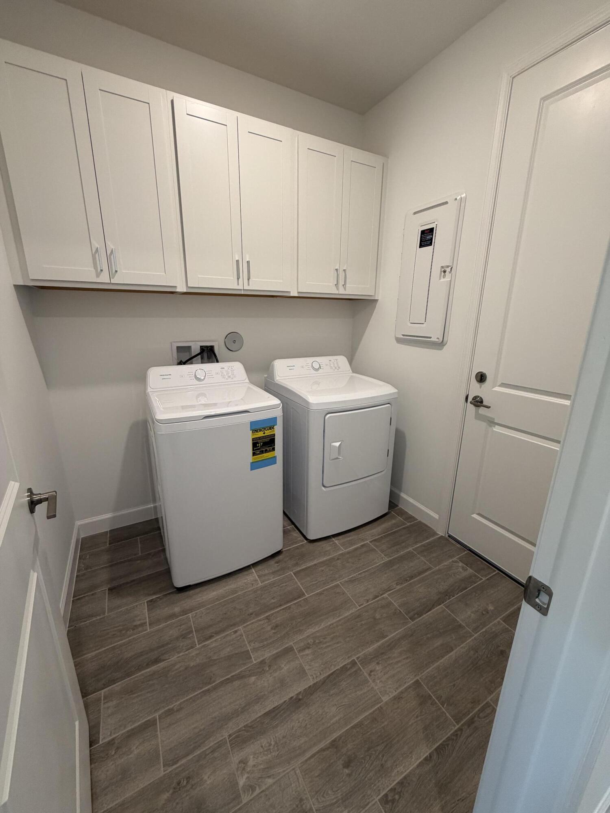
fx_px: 329
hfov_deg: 85.7
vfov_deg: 102.1
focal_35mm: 14
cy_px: 406
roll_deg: -0.6
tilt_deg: -16.3
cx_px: 305
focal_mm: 2.22
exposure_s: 1/60
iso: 200
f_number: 2.2
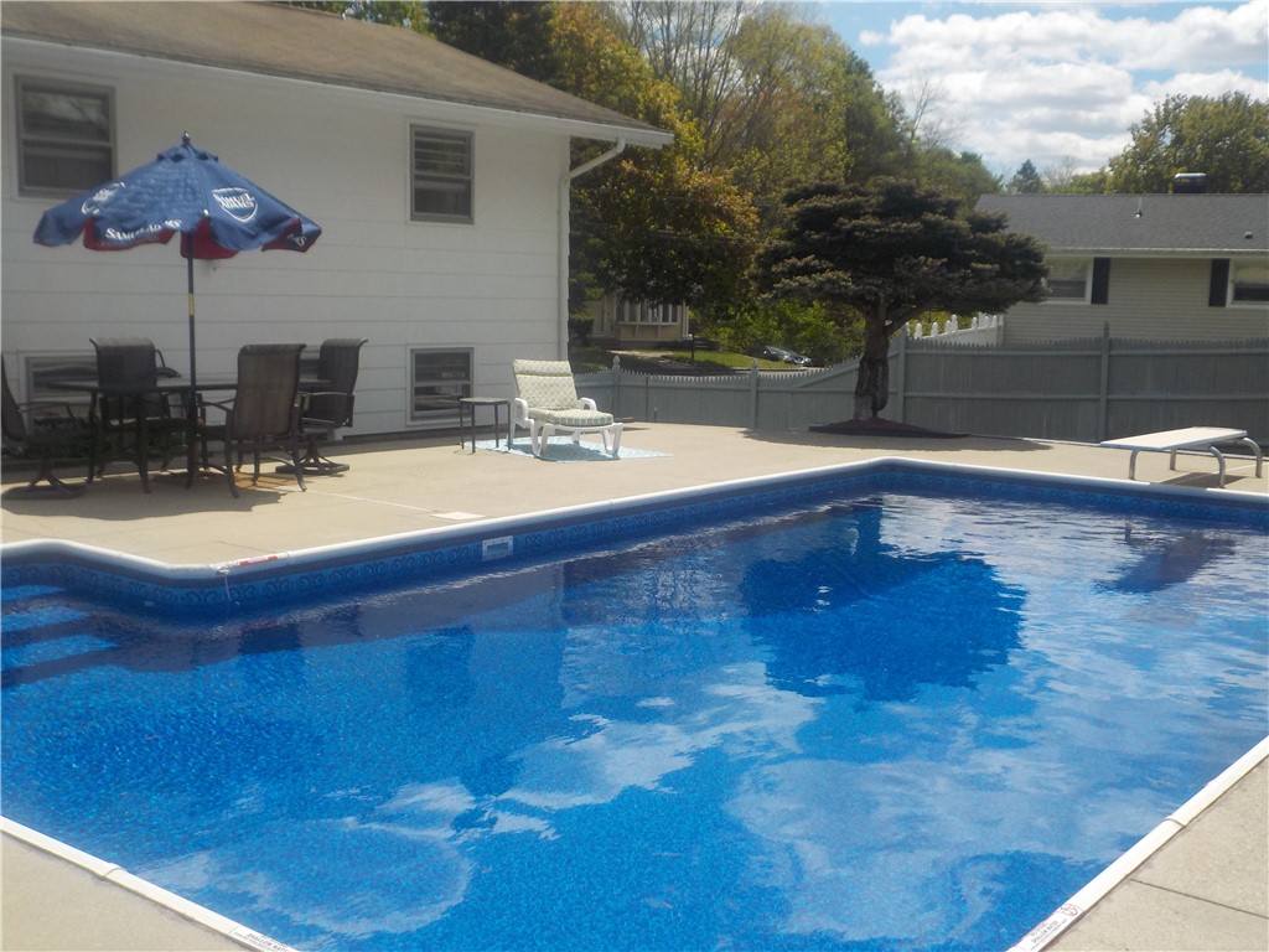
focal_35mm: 38
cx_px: 634
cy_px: 476
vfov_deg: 37.7
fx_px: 1393
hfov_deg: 49.0
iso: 125
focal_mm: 5.2
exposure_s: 1/1250
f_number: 3.7
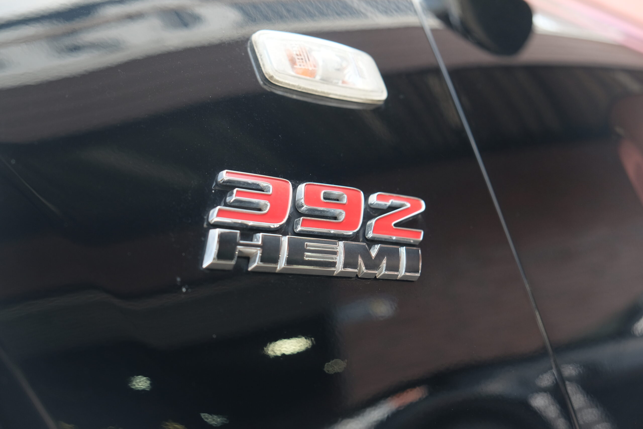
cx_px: 322
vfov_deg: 28.7
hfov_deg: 41.9
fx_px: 839
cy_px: 214
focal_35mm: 47
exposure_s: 1/150
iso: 400
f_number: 4
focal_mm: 31.5
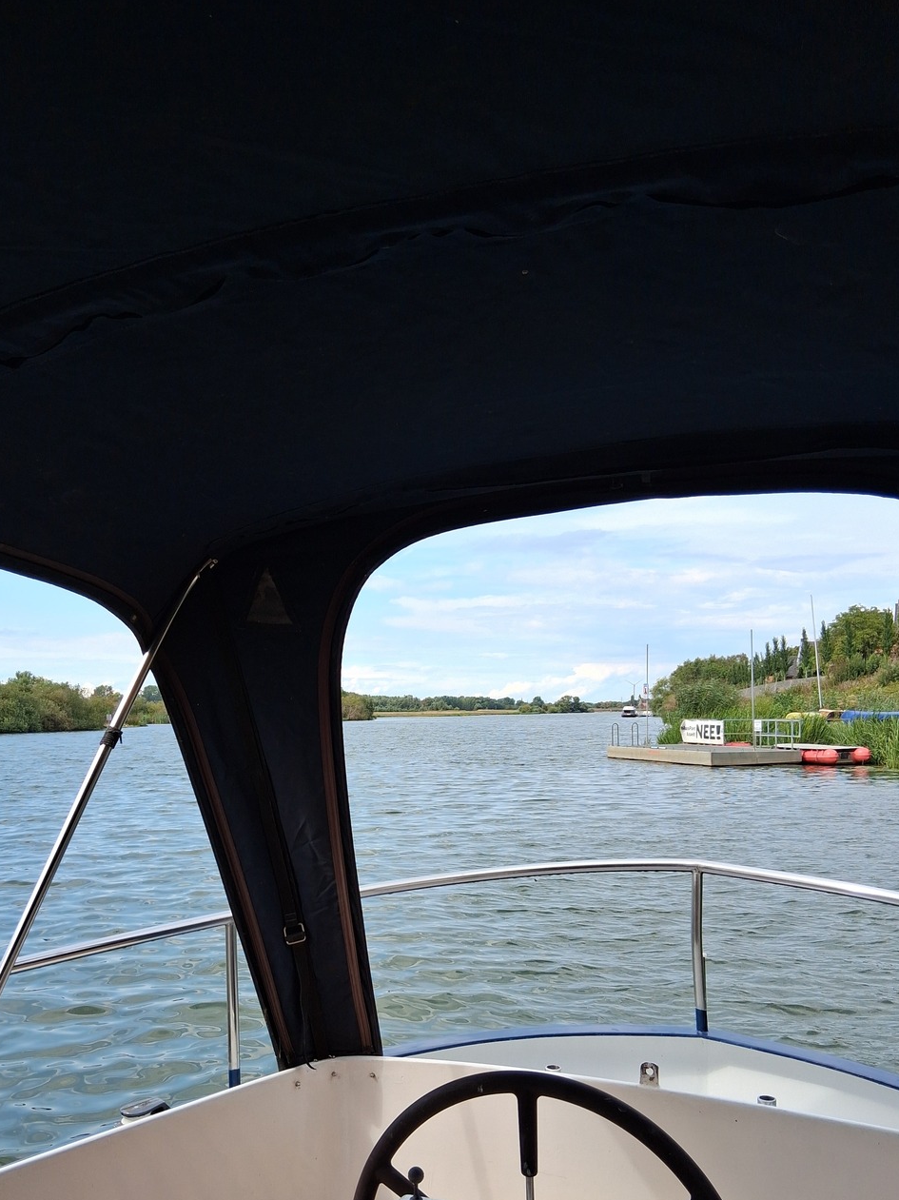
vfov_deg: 54.9
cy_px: 727
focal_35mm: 33
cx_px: 363
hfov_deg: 42.7
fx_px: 1143
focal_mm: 3.98
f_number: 1.8
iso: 25
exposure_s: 1/452
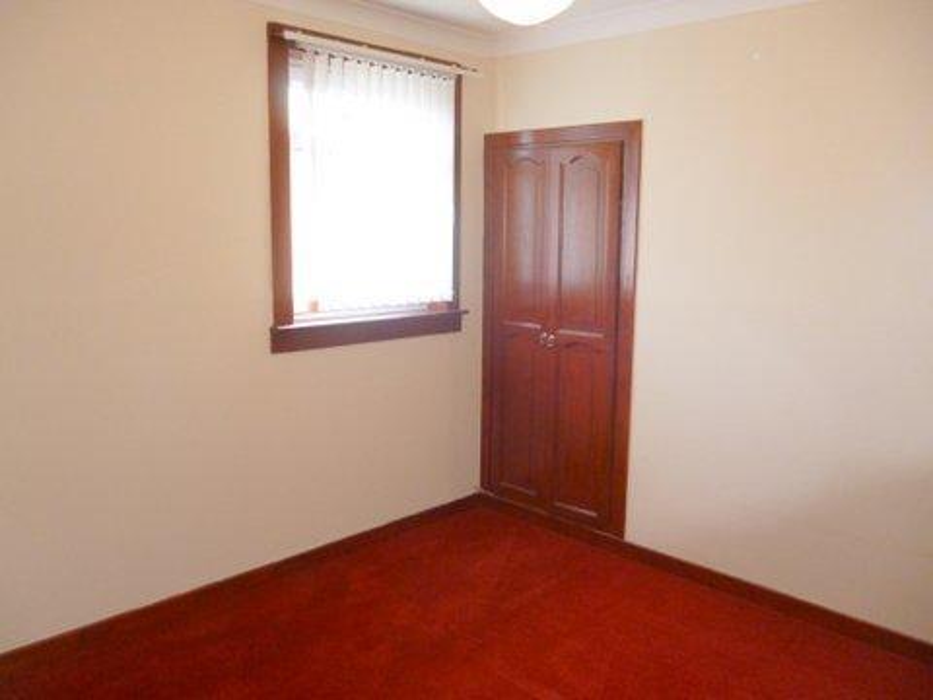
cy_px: 350
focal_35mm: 28
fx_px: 755
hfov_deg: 63.4
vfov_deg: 49.7
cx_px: 466
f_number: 3.1
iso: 320
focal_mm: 5
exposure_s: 1/60
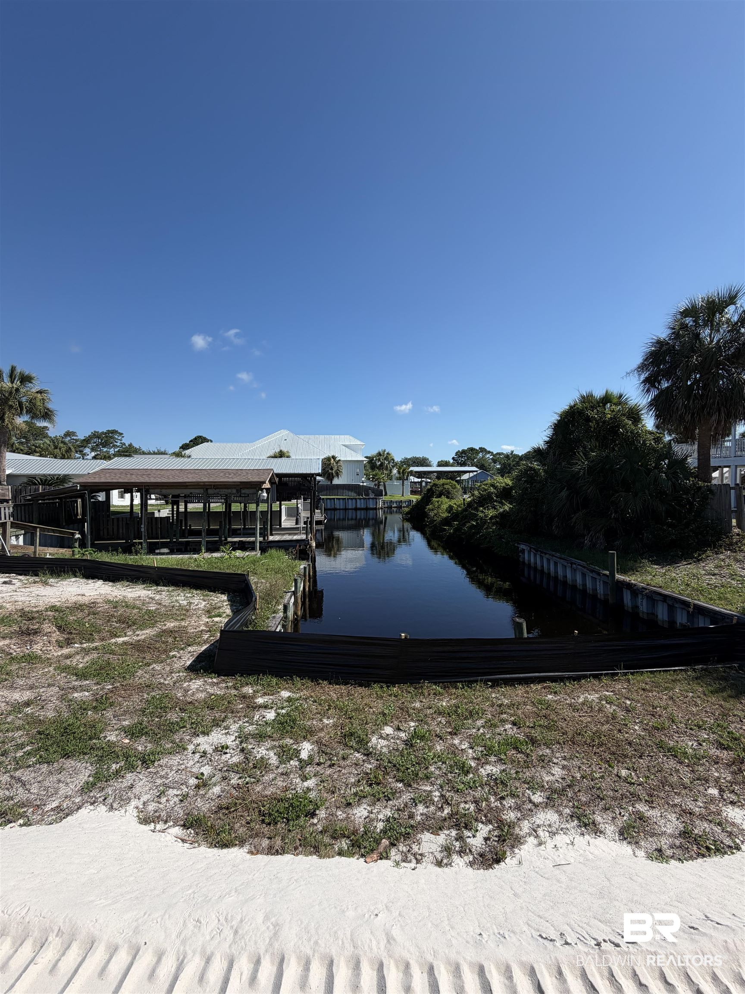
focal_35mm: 14
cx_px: 372
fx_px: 402
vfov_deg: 102.1
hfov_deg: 85.7
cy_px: 497
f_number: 2.2
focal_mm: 2.22
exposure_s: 1/1001
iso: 20
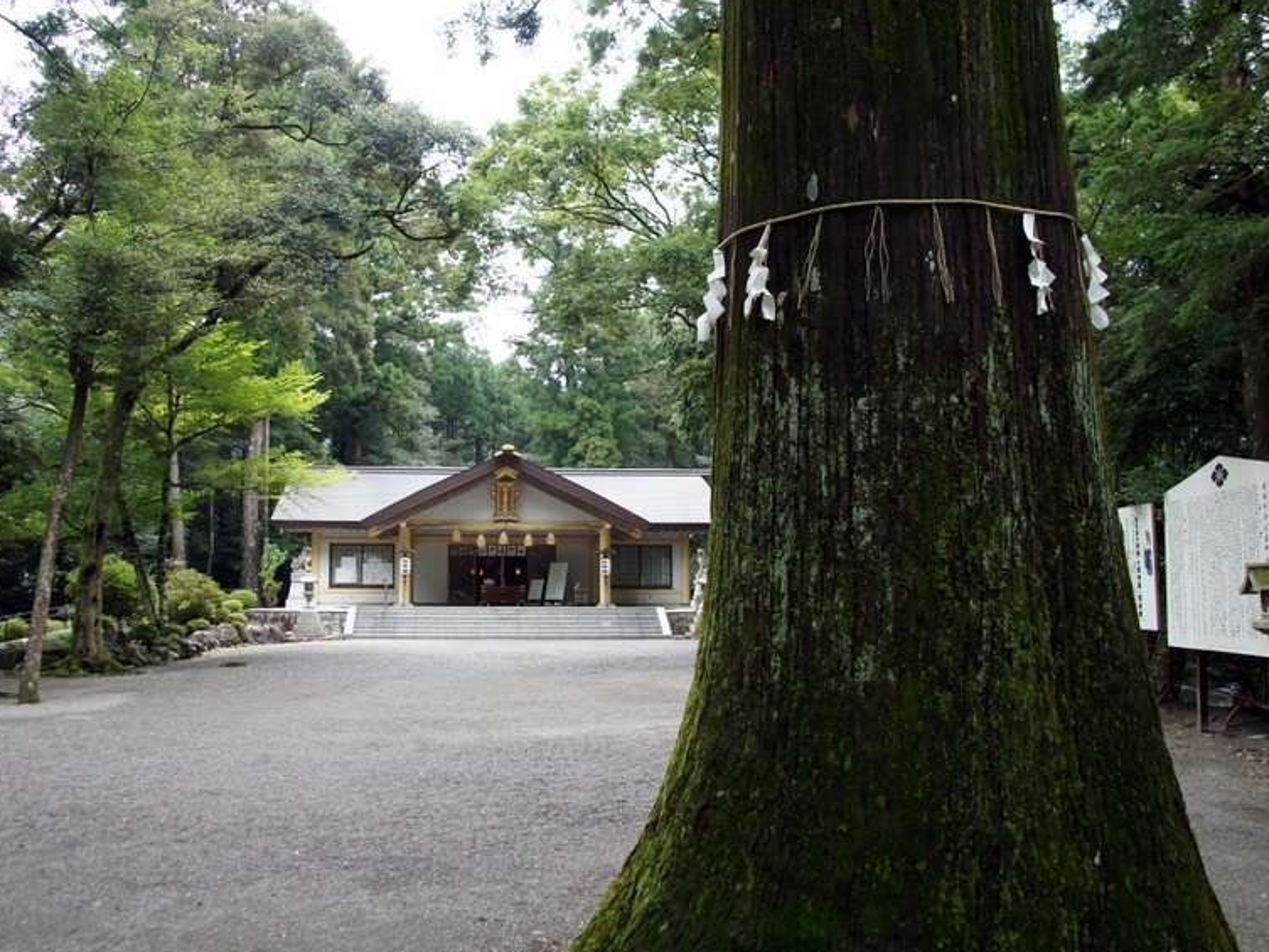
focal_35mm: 31
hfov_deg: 58.2
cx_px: 571
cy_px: 457
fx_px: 1137
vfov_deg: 45.4
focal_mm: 18
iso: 500
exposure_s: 1/160
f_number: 4
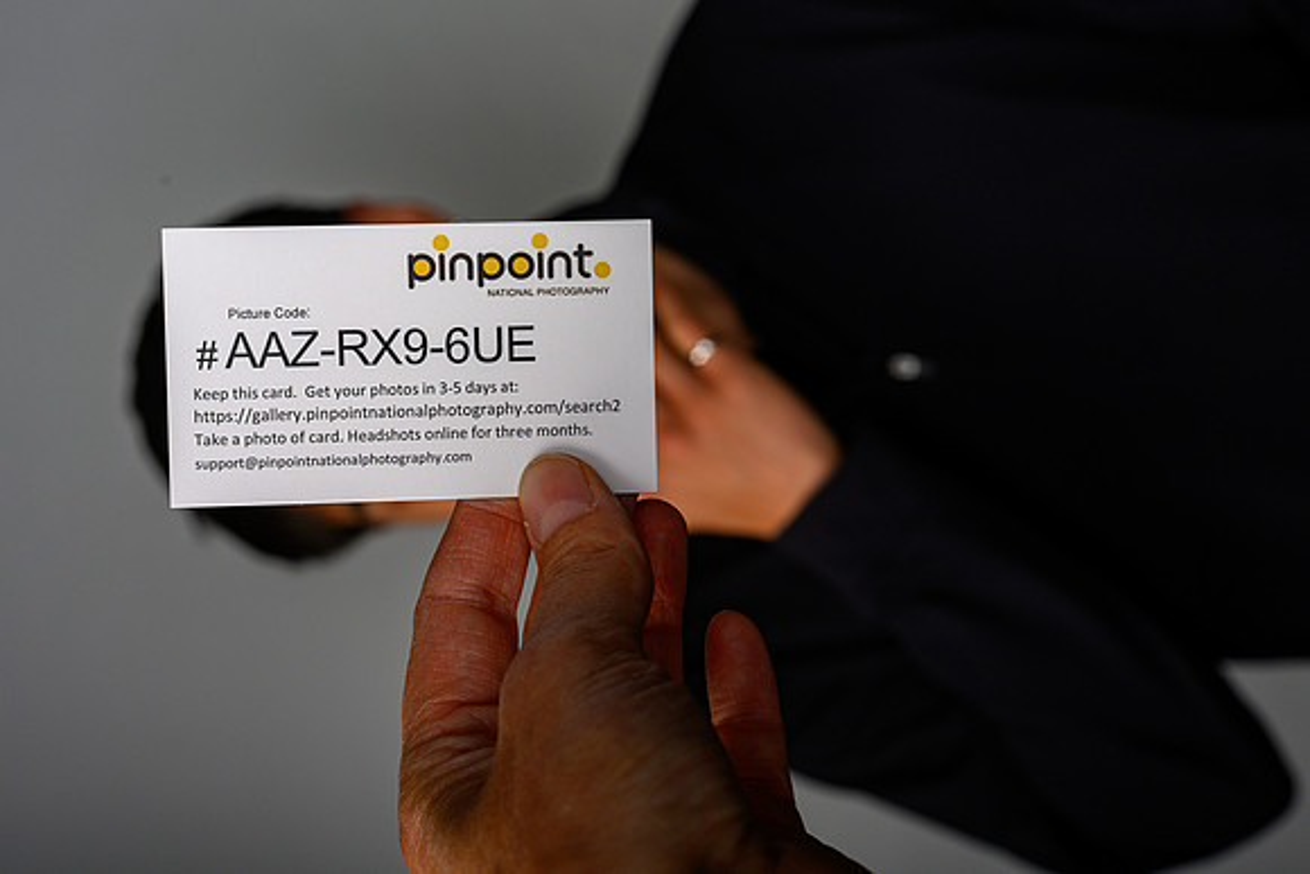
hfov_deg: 36.4
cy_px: 396
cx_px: 655
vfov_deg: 24.7
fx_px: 1992
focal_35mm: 55
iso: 200
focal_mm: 50
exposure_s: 1/200
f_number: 9
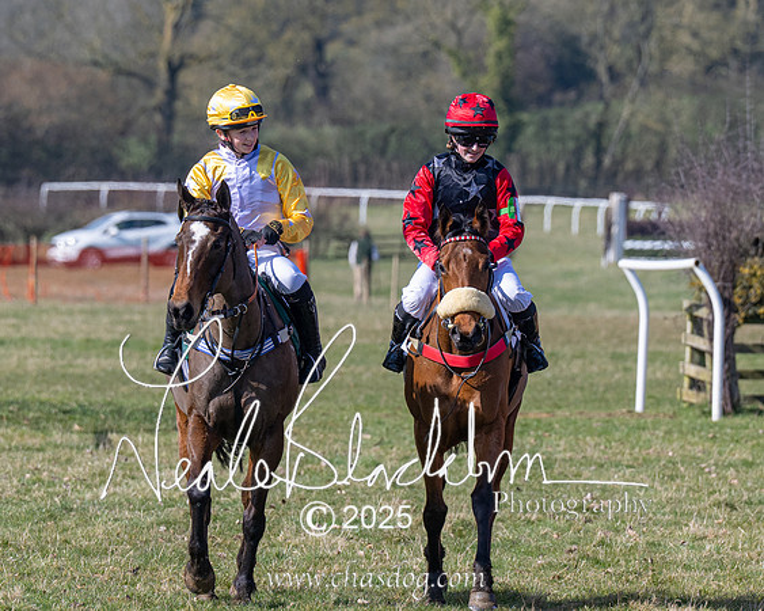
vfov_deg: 3.3
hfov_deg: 4.1
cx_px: 422
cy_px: 259
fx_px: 10551
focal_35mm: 467
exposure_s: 1/1250
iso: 200
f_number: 5
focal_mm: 200
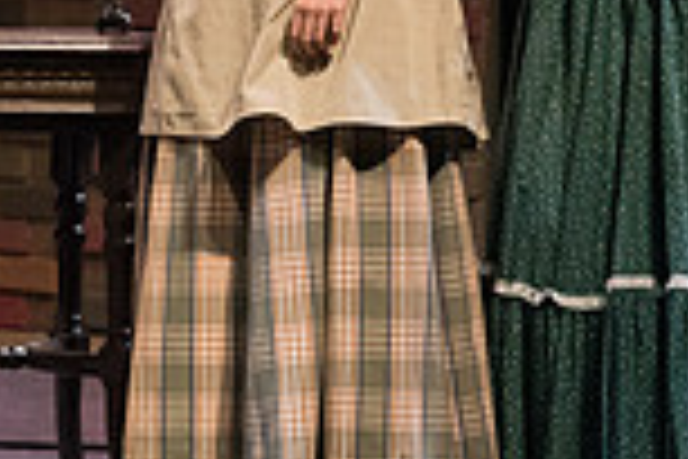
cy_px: -182
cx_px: -148
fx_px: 9421
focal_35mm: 493
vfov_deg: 2.8
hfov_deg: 4.2
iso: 4000
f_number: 3.2
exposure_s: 1/320
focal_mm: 130
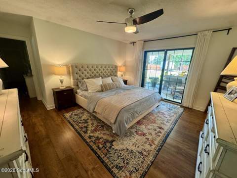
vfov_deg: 85.7
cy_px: 89
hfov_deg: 102.1
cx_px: 118
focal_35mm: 14
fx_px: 96
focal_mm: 2.22
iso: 200
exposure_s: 1/60
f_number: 2.2
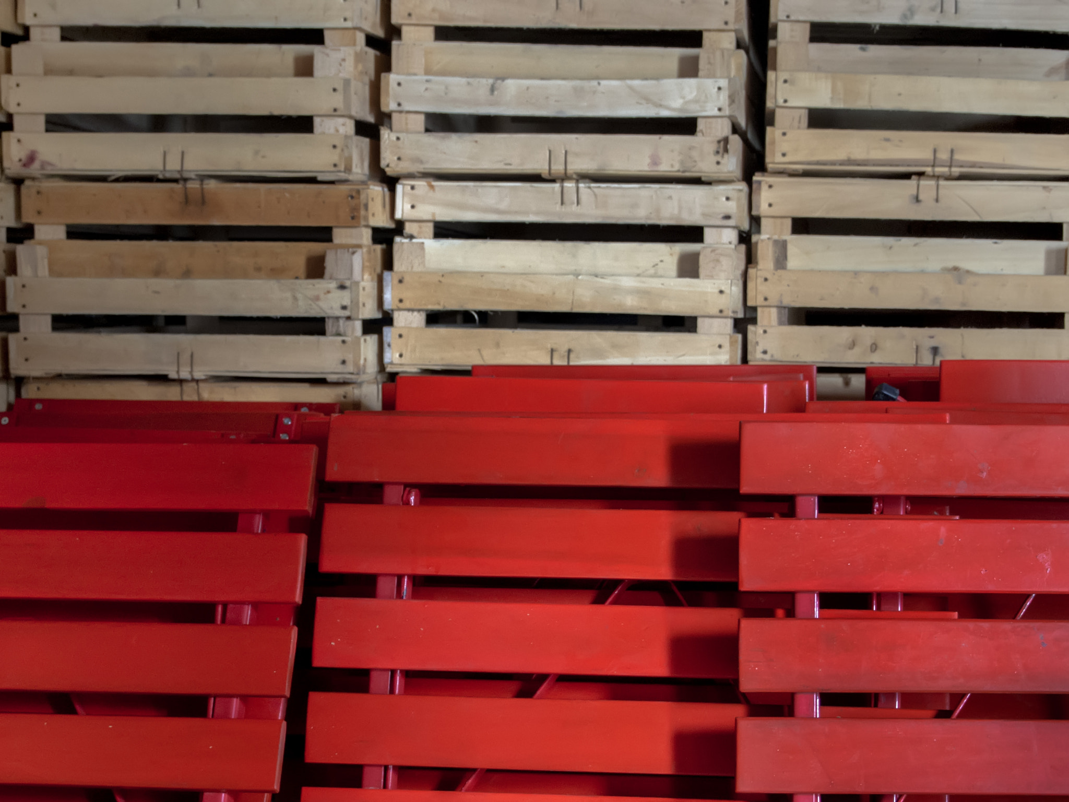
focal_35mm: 50
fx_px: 1544
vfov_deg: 29.1
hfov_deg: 38.2
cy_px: 401
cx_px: 534
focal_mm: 25
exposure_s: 1/13
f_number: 4.7
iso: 1600
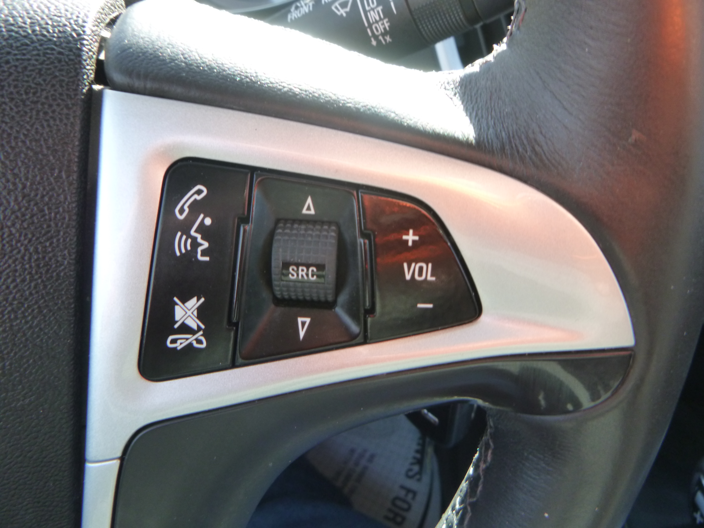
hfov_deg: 69.4
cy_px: 264
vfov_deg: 54.9
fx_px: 508
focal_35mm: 25
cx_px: 352
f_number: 3.9
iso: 160
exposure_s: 1/25
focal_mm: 4.5
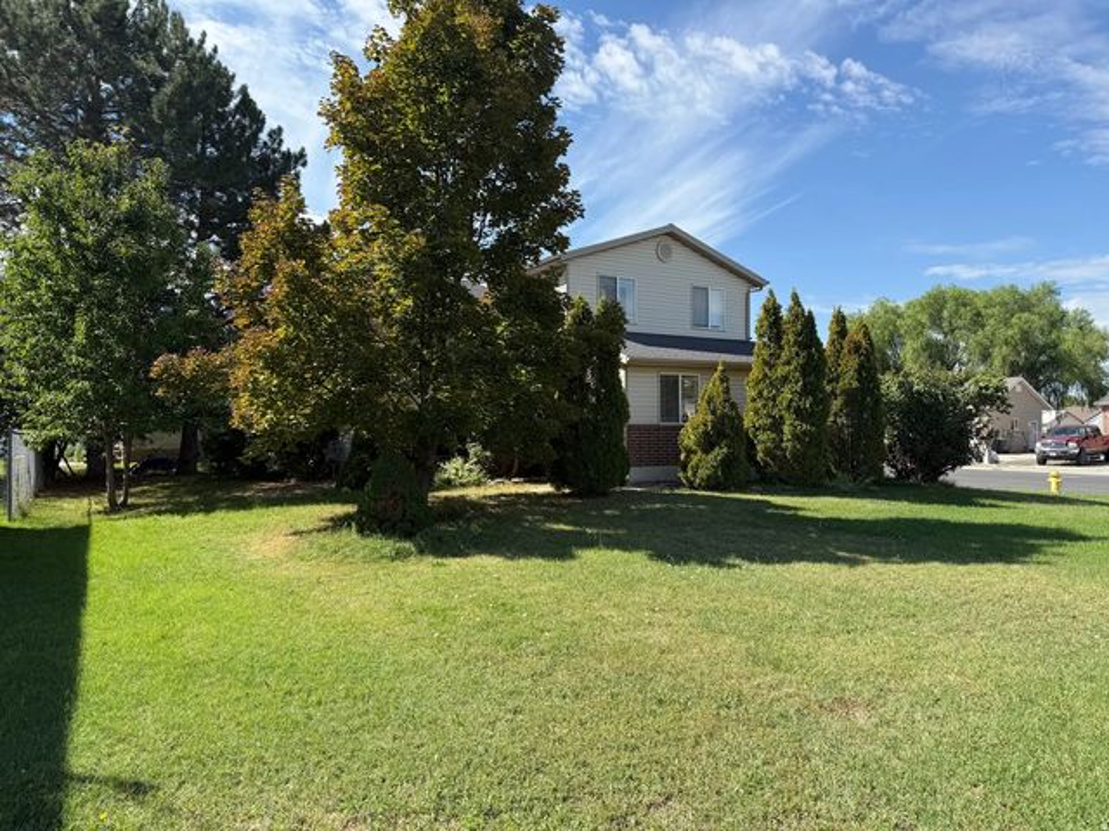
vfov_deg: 56.8
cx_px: 554
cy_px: 416
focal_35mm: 24
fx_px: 769
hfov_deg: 71.6
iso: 80
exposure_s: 1/2611
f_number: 1.78
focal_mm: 6.76
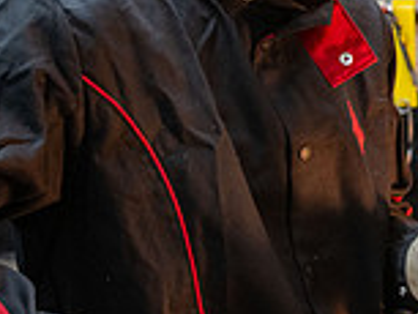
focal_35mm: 106
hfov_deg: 17.5
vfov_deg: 14.0
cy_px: 100
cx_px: 534
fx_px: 1281
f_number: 4
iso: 800
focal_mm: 28.5
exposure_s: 1/200
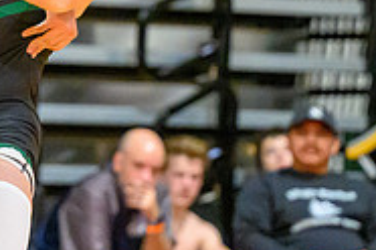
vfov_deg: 3.2
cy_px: 58
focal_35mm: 426
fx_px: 4449
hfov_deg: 4.8
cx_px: 50
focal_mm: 115
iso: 14400
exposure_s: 1/640
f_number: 2.8
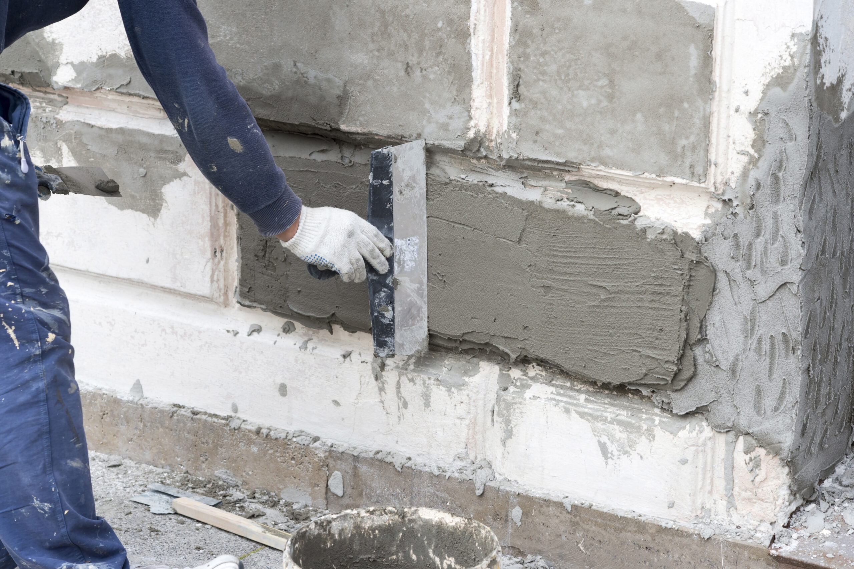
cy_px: 284
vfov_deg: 13.0
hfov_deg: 19.5
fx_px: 2489
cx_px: 427
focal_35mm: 105
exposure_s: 1/125
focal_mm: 105
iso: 280
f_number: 8
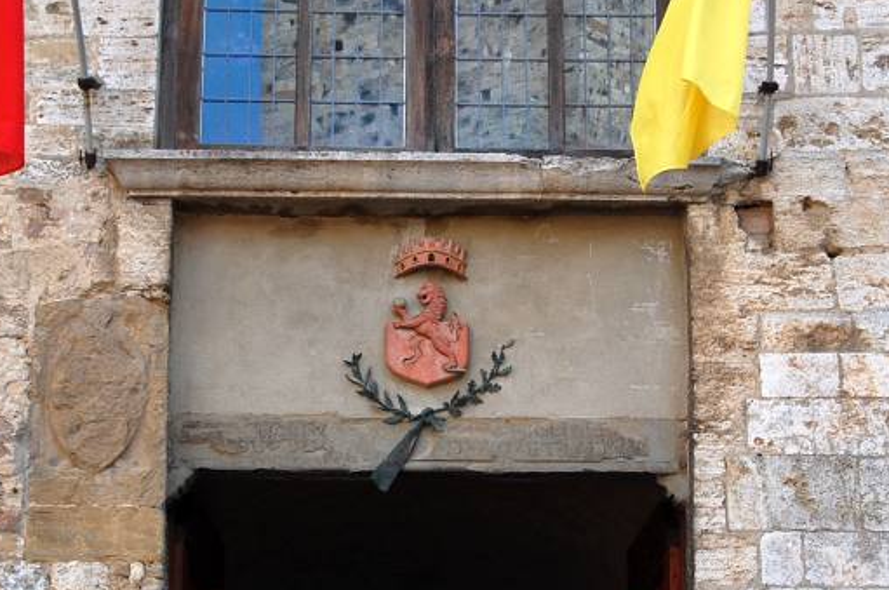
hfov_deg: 19.2
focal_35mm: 107
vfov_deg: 12.8
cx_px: 409
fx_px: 2629
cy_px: 318
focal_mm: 55
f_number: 9
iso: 400
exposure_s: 1/125
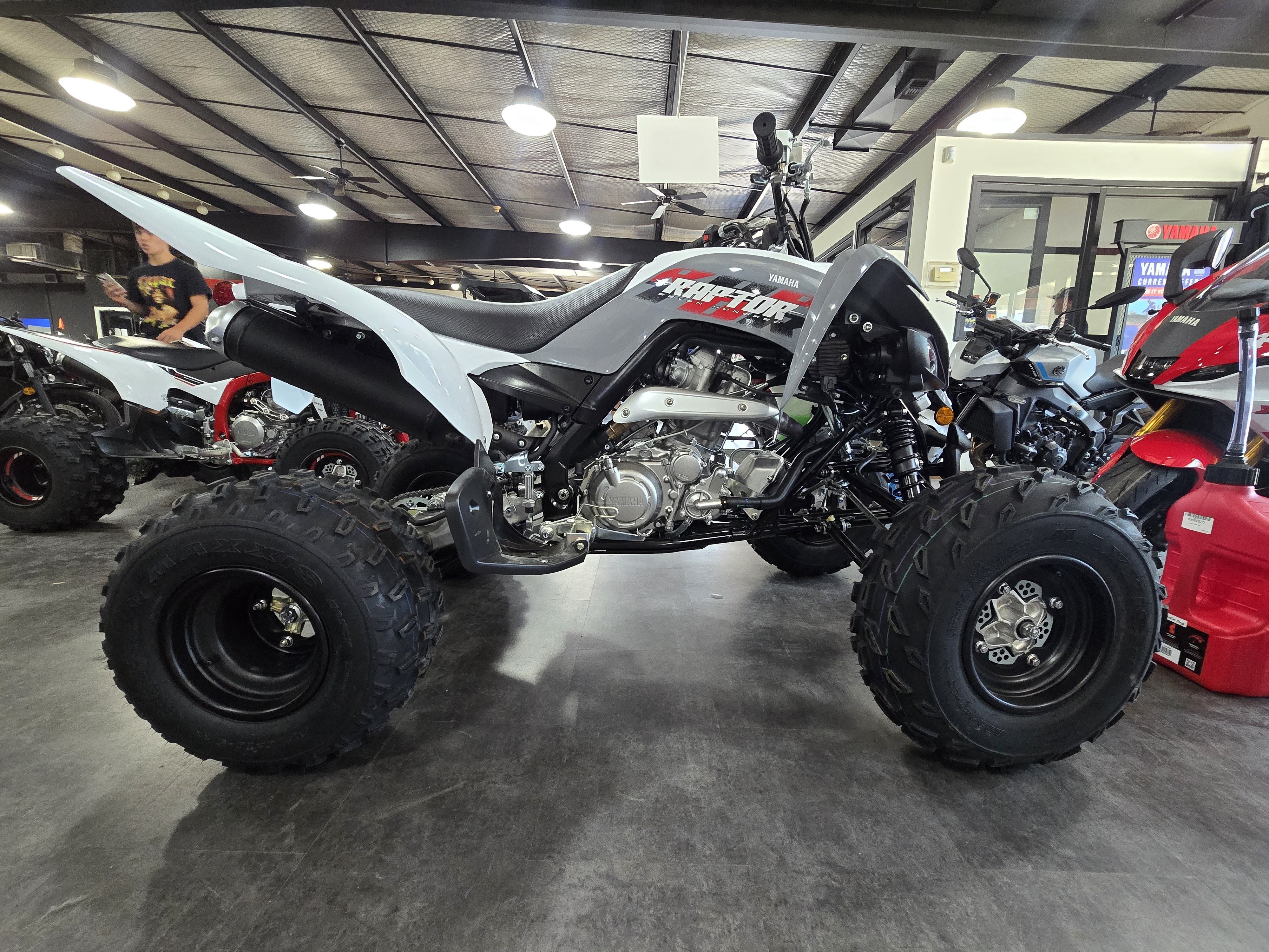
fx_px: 477
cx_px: 634
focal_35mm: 13
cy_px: 476
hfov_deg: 106.2
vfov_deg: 89.9
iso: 500
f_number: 2.2
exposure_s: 1/60
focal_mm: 2.2
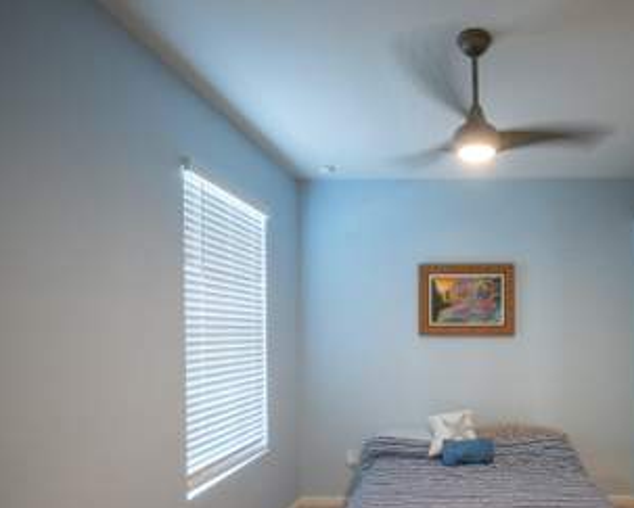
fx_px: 432
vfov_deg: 59.8
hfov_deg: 68.6
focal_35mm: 23
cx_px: 462
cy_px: 331
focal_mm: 15.5
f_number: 5
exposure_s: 1/25
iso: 200
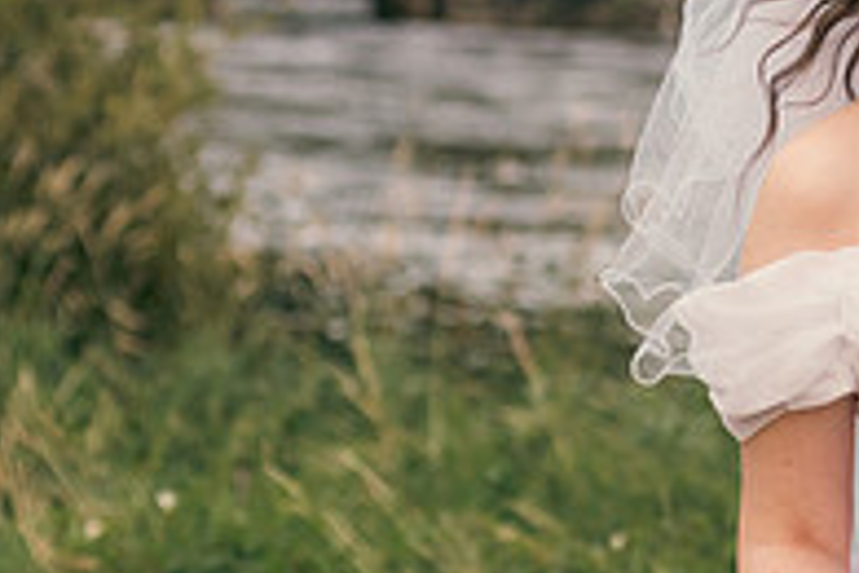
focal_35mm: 238
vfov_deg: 5.8
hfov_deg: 8.6
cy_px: 231
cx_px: 802
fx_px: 5679
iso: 320
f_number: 3.5
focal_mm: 80
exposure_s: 1/200
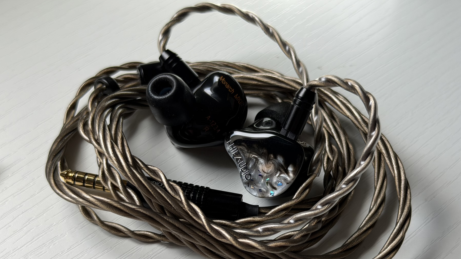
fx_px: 648
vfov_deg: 22.6
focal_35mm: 53
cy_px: 159
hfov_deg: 39.2
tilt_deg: -54.5
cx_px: 230
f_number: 1.78
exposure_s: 1/151
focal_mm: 6.76
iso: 50
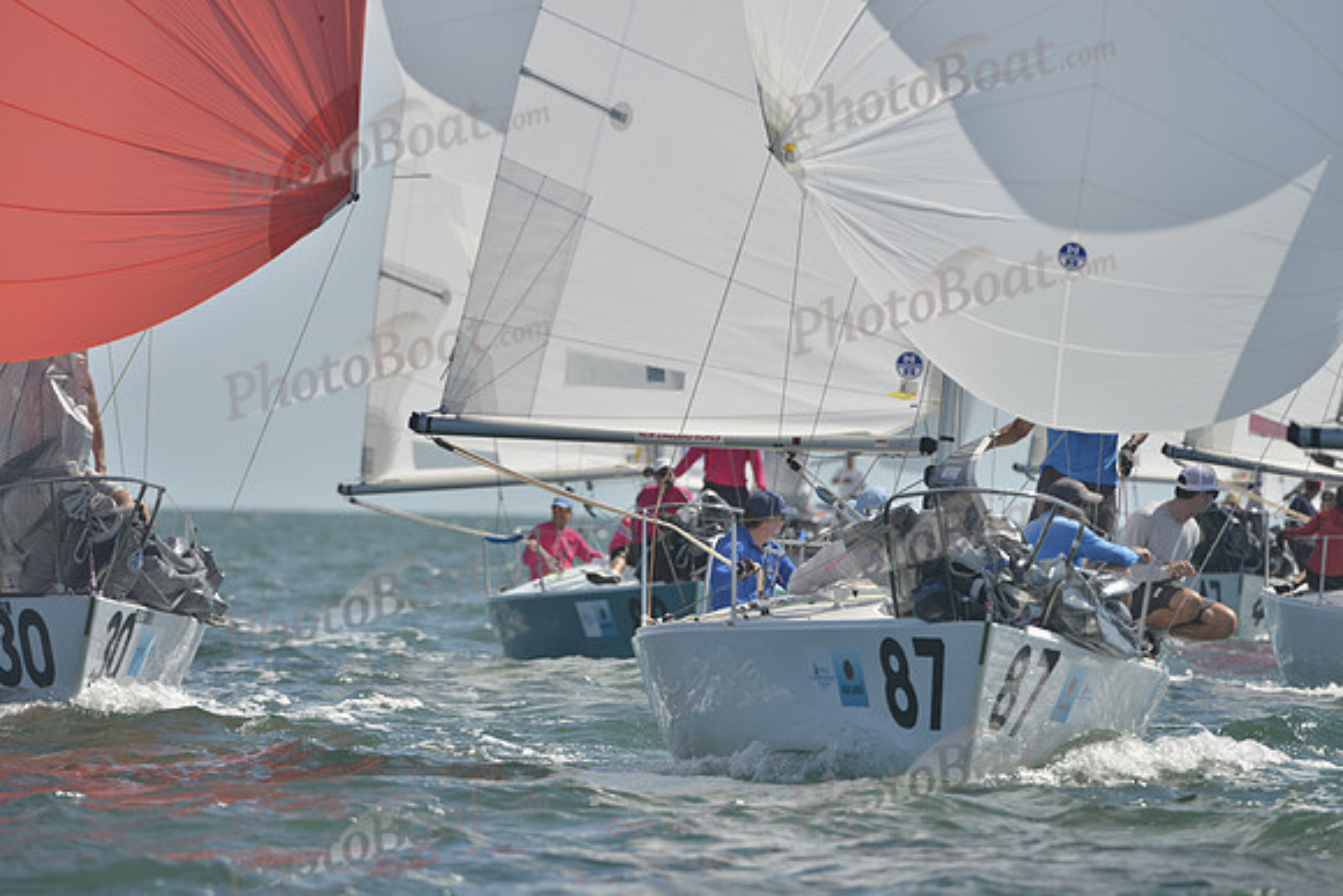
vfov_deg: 3.4
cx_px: 672
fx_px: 14925
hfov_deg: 5.2
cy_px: 448
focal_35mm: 400
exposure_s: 1/1250
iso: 200
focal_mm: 400
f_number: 7.1
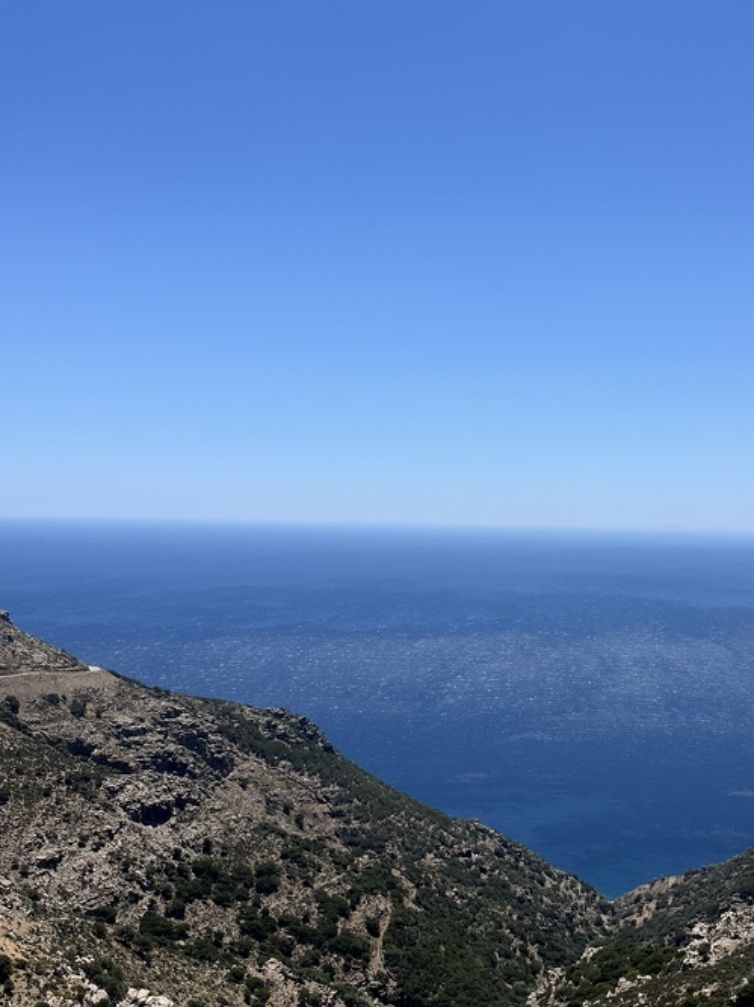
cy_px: 584
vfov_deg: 46.6
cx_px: 497
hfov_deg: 35.6
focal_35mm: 40
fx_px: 1162
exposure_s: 1/5319
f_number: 1.6
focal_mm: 5.1
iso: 50
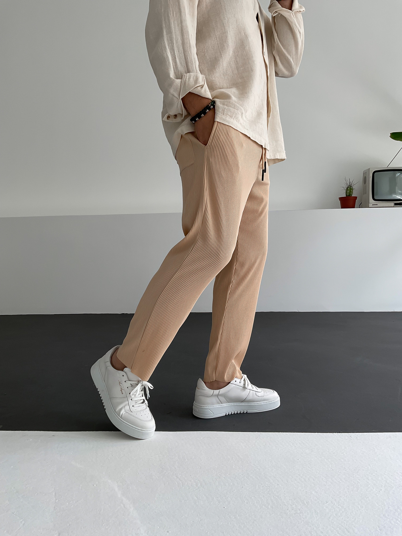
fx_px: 449
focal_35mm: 29
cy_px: 268
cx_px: 201
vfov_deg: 61.7
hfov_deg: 48.2
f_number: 1.8
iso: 16
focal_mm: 3
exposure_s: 1/160
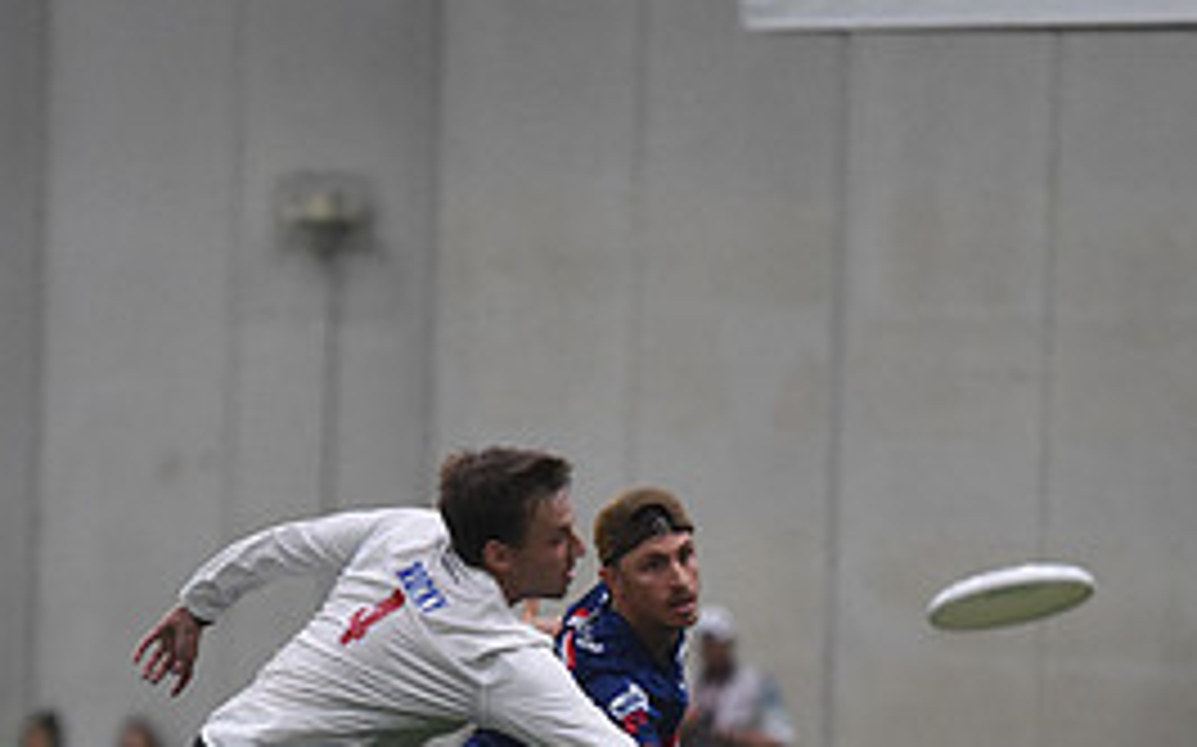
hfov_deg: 4.7
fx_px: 14478
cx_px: 639
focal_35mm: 444
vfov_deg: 3.0
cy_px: 718
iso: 10000
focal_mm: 200
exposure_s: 1/640
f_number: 2.8
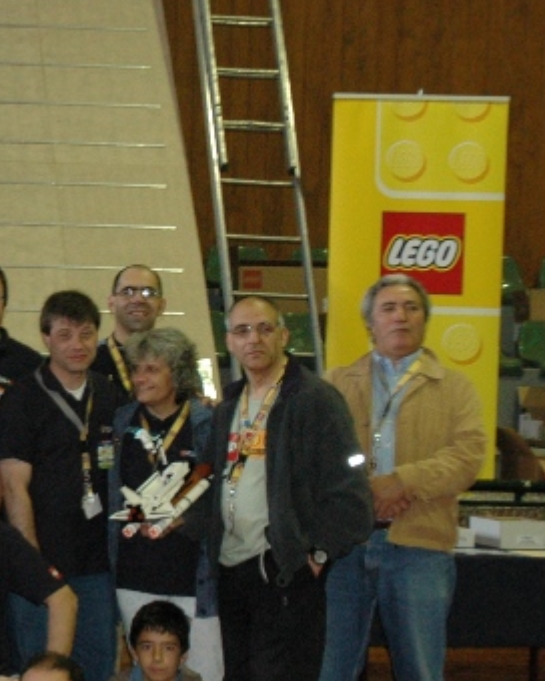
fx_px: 2307
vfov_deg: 16.8
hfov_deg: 12.7
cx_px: -297
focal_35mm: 114
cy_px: 382
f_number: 5.6
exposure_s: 1/30
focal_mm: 27
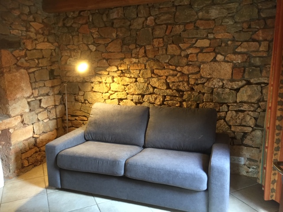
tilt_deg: -8.0
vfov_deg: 48.2
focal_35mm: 29
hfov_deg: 61.7
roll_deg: -0.5
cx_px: 142
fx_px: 237
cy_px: 106
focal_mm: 4.15
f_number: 2.2
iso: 200
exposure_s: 1/33
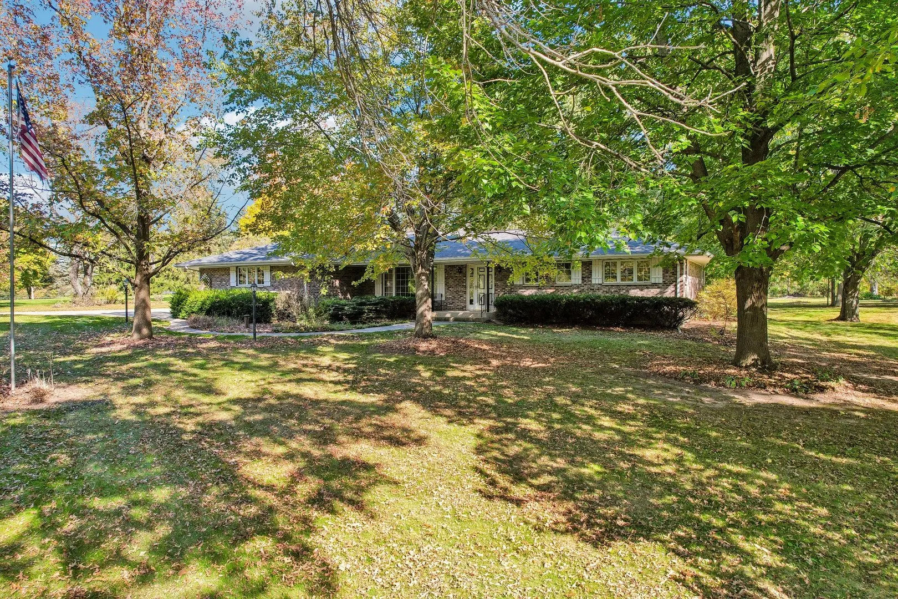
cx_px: 449
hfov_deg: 78.6
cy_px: 300
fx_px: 549
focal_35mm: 22
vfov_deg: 57.2
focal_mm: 8.4
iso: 100
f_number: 2.8
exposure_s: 1/350
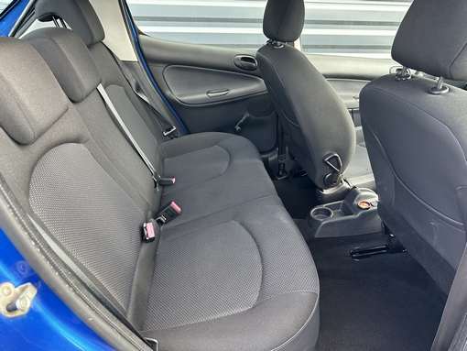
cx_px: 234
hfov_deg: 71.6
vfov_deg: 56.9
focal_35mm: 24
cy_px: 176
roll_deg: -1.6
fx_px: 324
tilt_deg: -27.4
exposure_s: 1/121
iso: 160
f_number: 1.78
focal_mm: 6.86
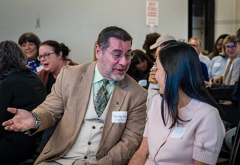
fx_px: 415
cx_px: 136
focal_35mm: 62
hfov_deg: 32.2
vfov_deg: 22.5
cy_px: 75
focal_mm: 55
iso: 2000
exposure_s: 1/80
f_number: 4
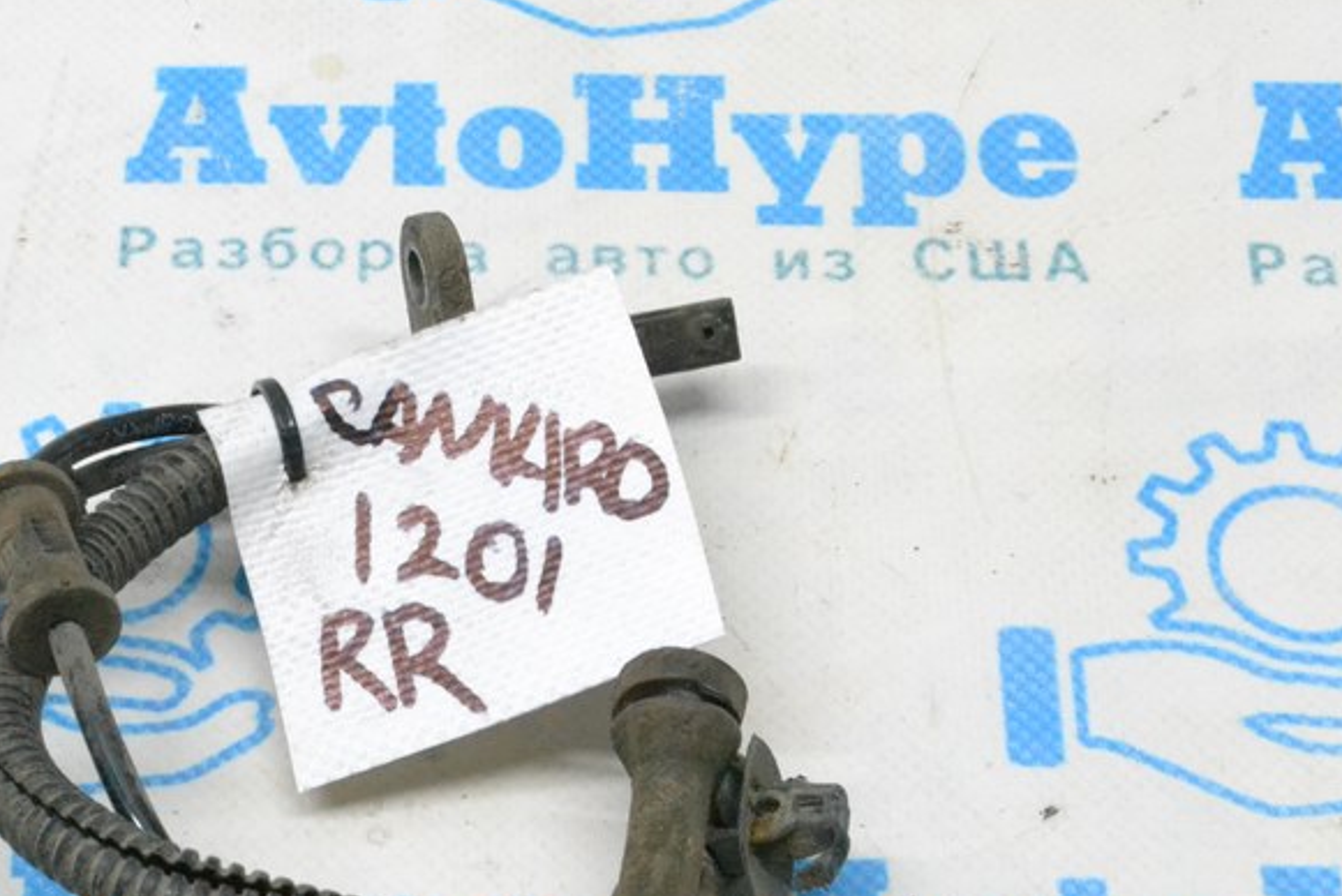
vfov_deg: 12.3
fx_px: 4140
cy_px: 574
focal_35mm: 111
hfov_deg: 18.3
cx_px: 312
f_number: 13
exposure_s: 1/125
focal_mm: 42
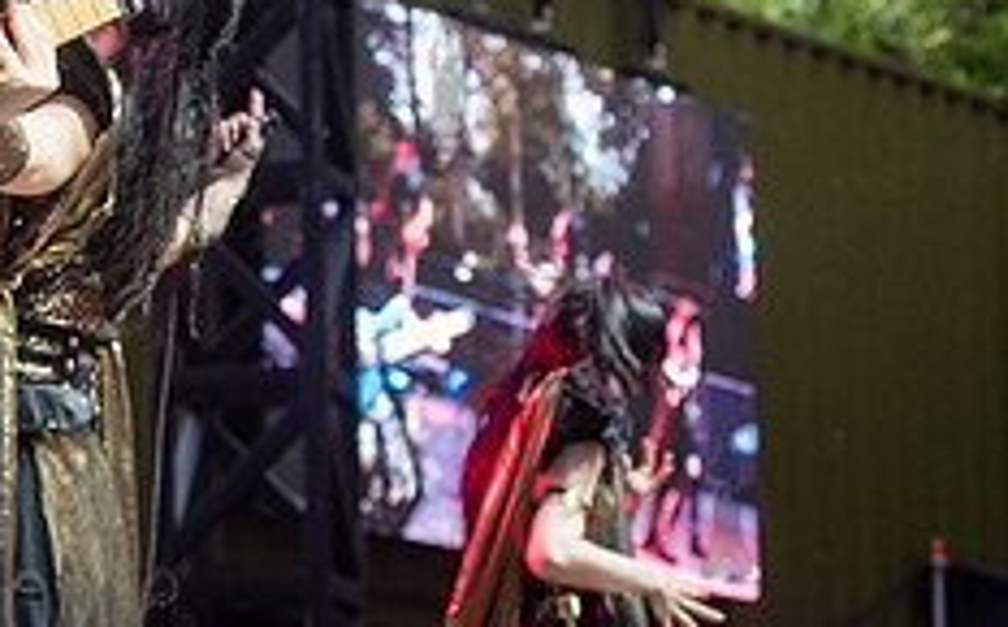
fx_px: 5927
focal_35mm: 216
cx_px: -156
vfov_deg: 6.0
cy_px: -129
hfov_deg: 9.6
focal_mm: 80
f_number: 4.5
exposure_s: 1/320
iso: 2500
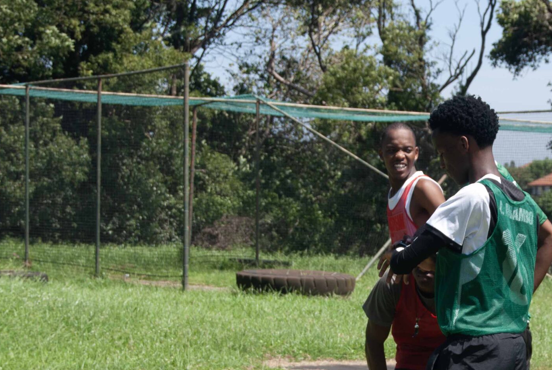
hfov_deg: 15.5
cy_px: 261
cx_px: 490
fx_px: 2011
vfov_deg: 10.5
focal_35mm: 131
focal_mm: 48
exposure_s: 1/200
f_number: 7.1
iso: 100
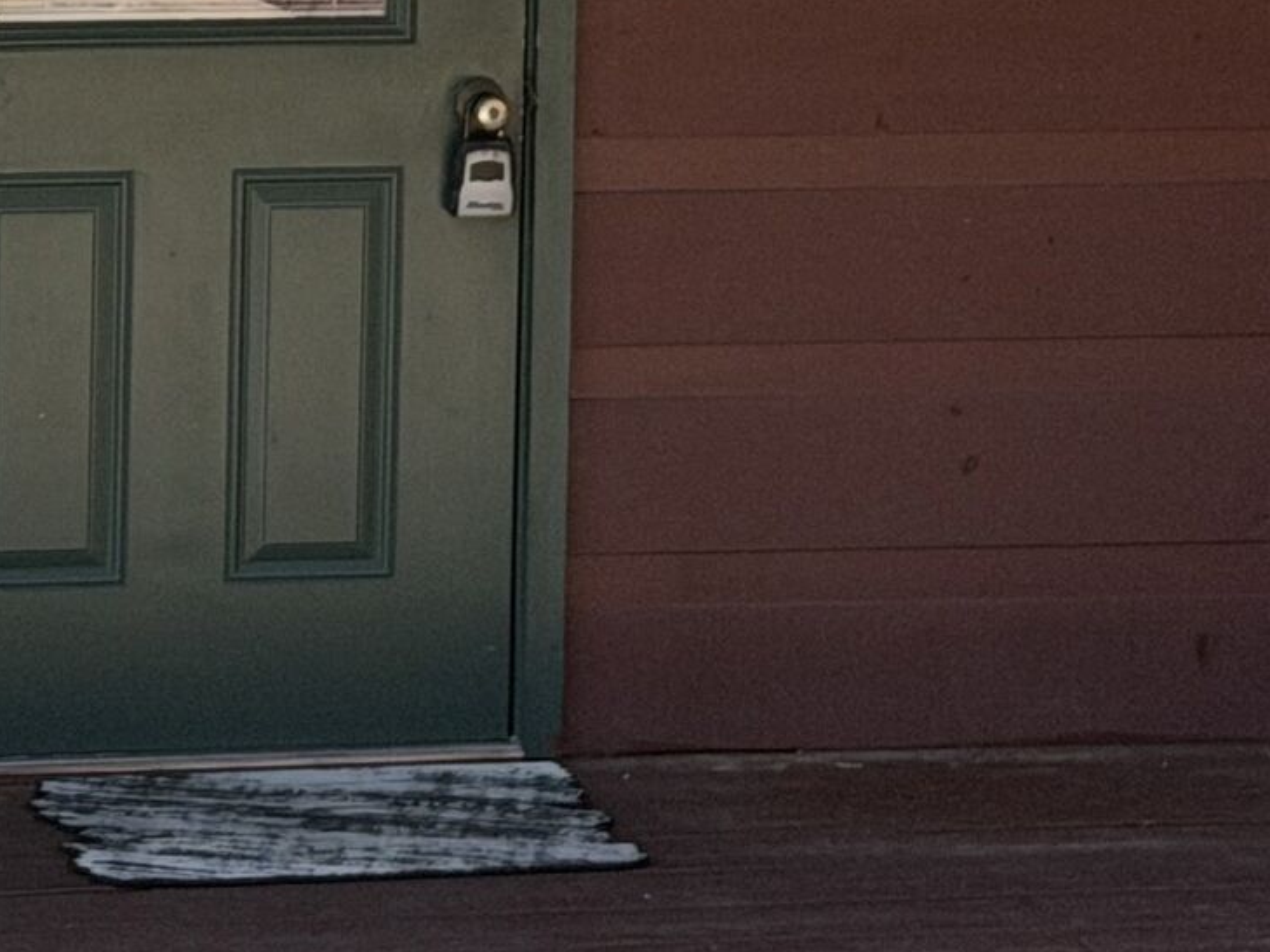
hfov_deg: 9.7
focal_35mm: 202
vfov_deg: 7.2
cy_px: -407
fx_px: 7409
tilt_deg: -6.5
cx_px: -257
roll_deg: -1.2
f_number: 1.78
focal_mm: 6.76
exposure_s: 1/1883
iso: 64
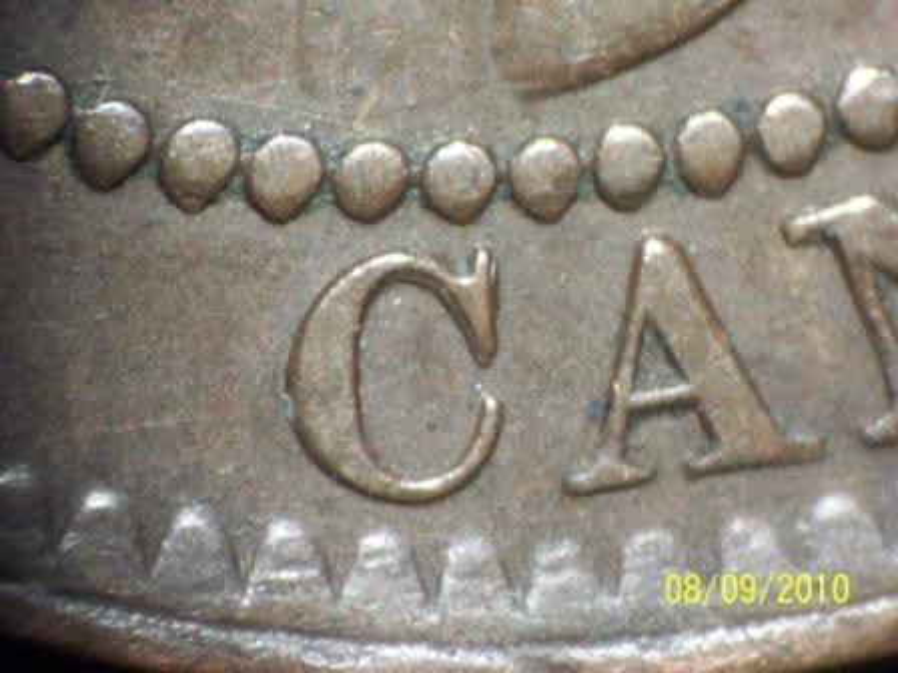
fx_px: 3736
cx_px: 449
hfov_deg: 13.7
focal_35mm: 144
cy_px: 336
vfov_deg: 10.3
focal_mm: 22.4
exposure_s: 1/30
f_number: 4.9
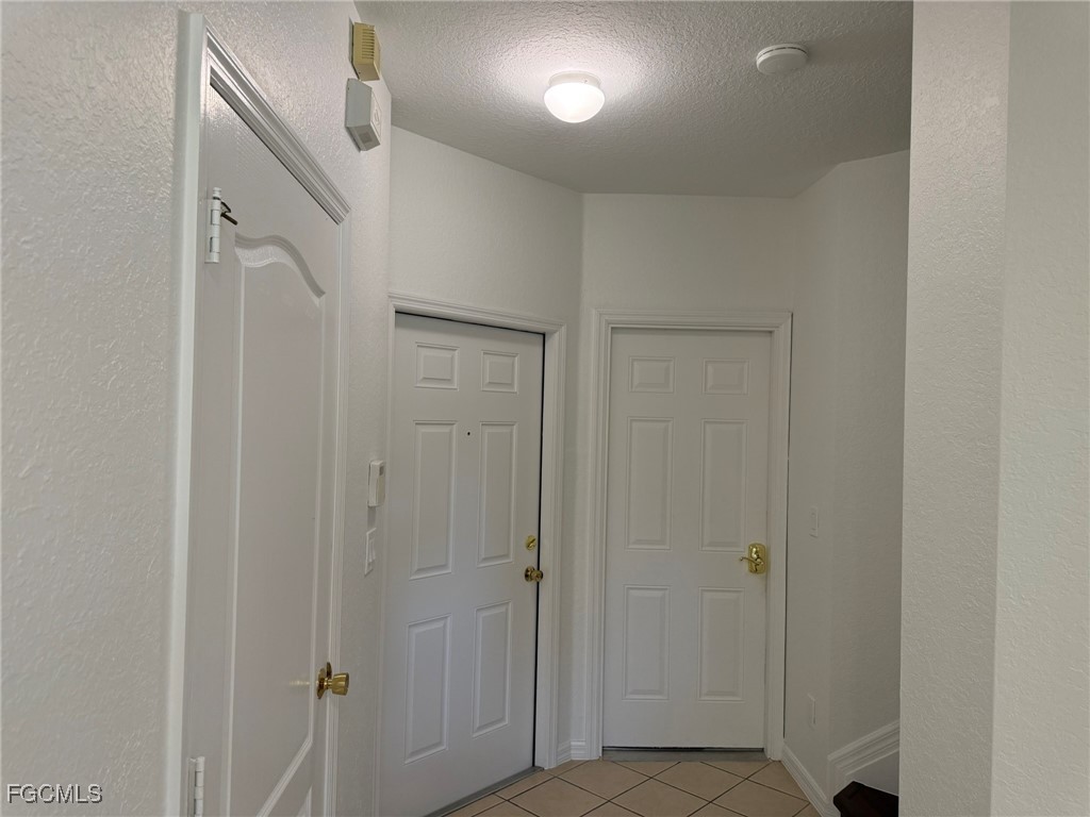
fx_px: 756
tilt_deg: +0.7
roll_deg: -1.8
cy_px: 408
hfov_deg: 71.6
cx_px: 545
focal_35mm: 24
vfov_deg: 56.8
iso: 200
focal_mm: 6.76
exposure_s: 1/164
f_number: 1.78
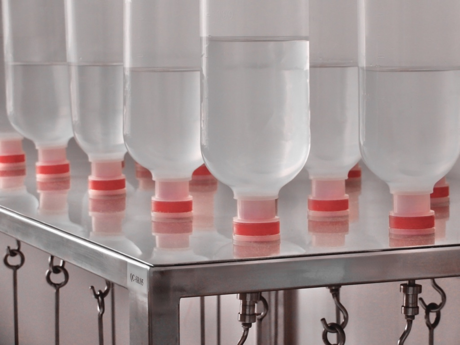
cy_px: 172
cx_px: 230
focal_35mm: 120
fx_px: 1595
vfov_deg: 12.3
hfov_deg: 16.4
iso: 280
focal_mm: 21.4
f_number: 5
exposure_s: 1/60
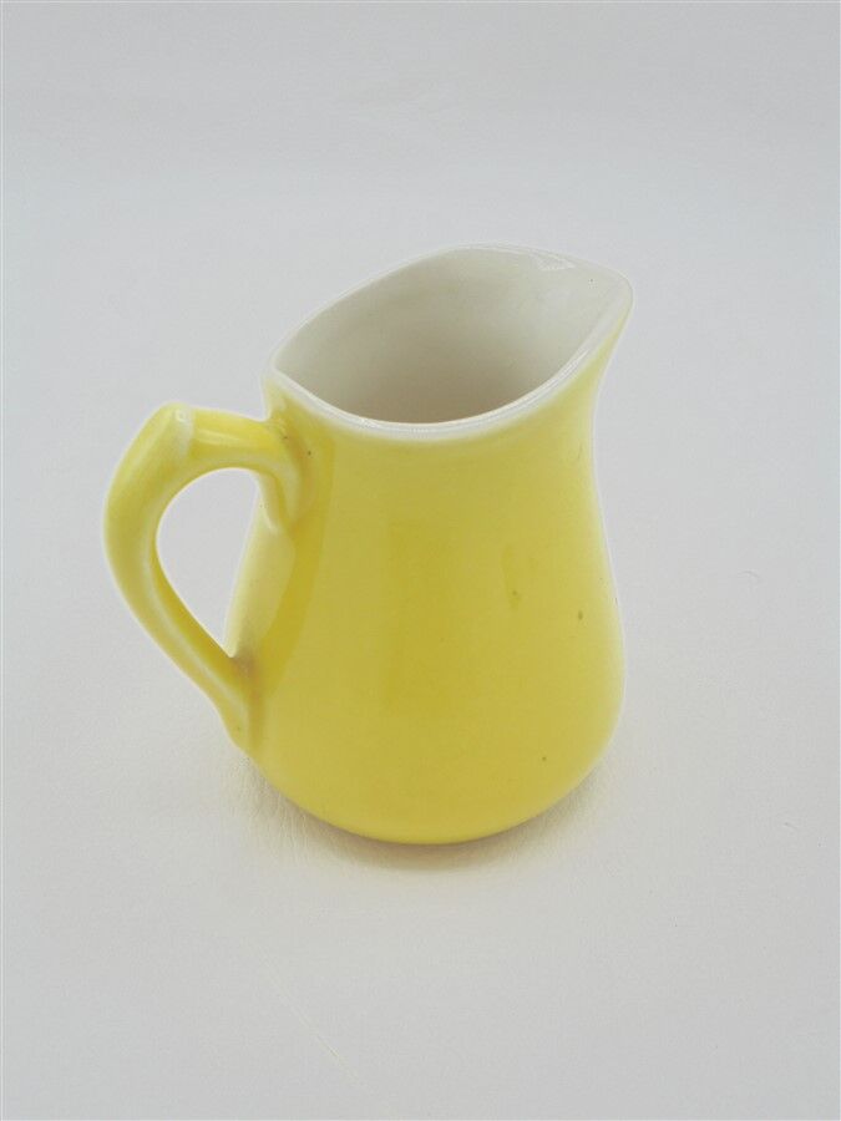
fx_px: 1101
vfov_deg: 54.0
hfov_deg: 41.8
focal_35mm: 34
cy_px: 560
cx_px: 420
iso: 100
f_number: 4
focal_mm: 6.1
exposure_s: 1/60
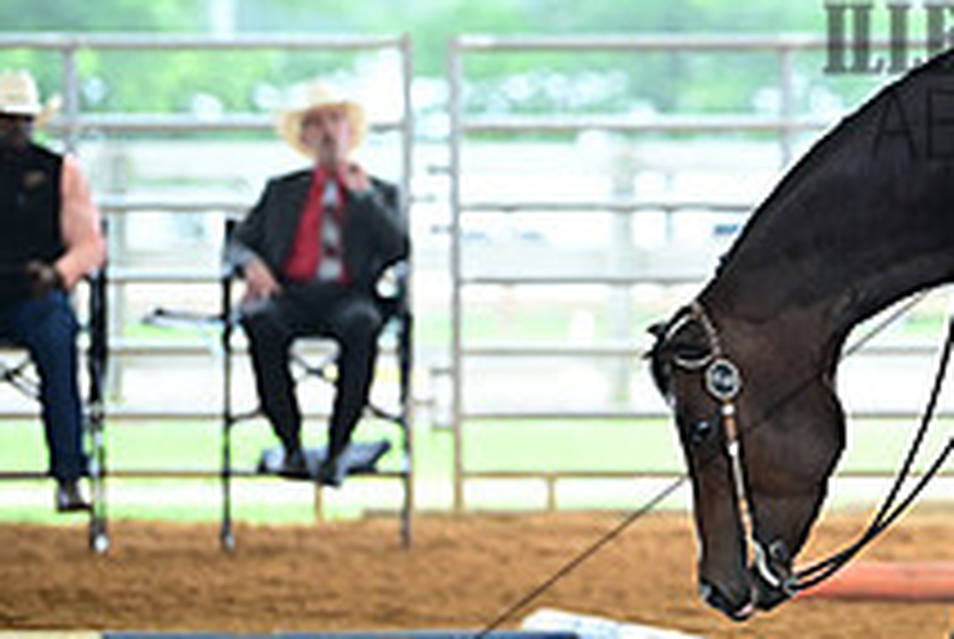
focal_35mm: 437
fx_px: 11596
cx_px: 1215
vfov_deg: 3.2
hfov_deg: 4.7
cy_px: 74
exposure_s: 1/309
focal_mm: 160
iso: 640
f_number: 2.8
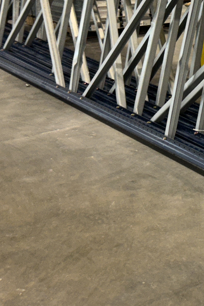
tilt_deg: -11.0
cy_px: 72
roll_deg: +2.0
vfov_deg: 22.9
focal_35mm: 88
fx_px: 748
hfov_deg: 14.1
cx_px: 341
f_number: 1.5
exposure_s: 1/60
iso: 200
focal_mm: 5.7
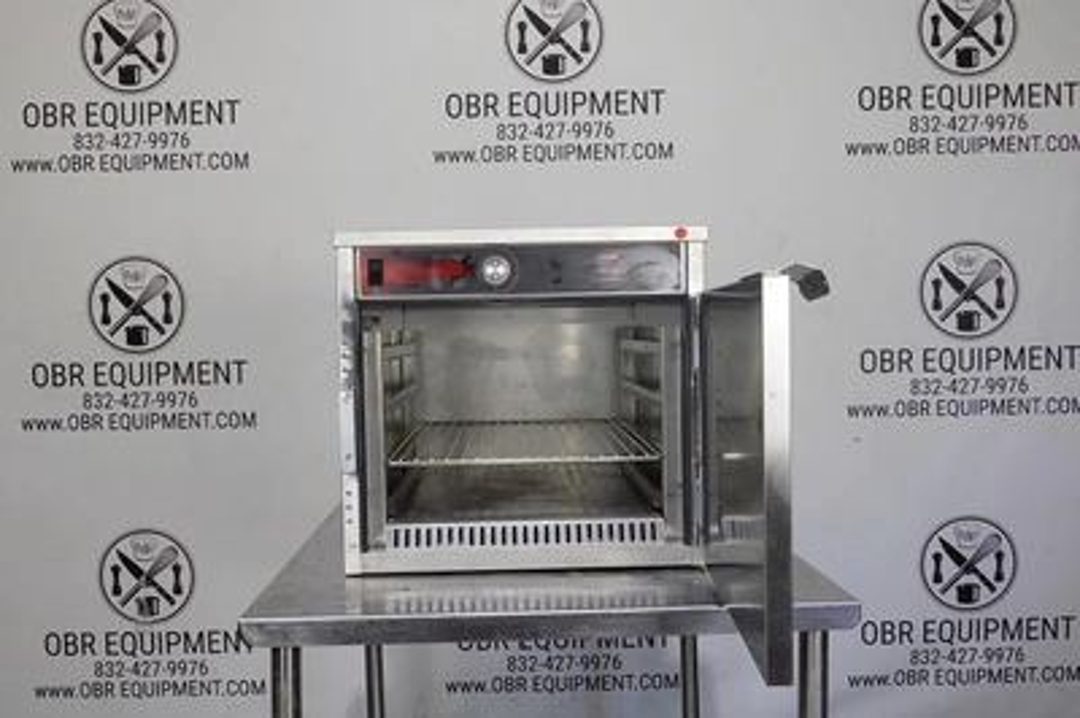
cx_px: 540
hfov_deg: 57.3
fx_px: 989
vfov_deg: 39.9
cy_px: 359
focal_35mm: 33
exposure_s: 1/40
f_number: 11
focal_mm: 12.25
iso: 1600
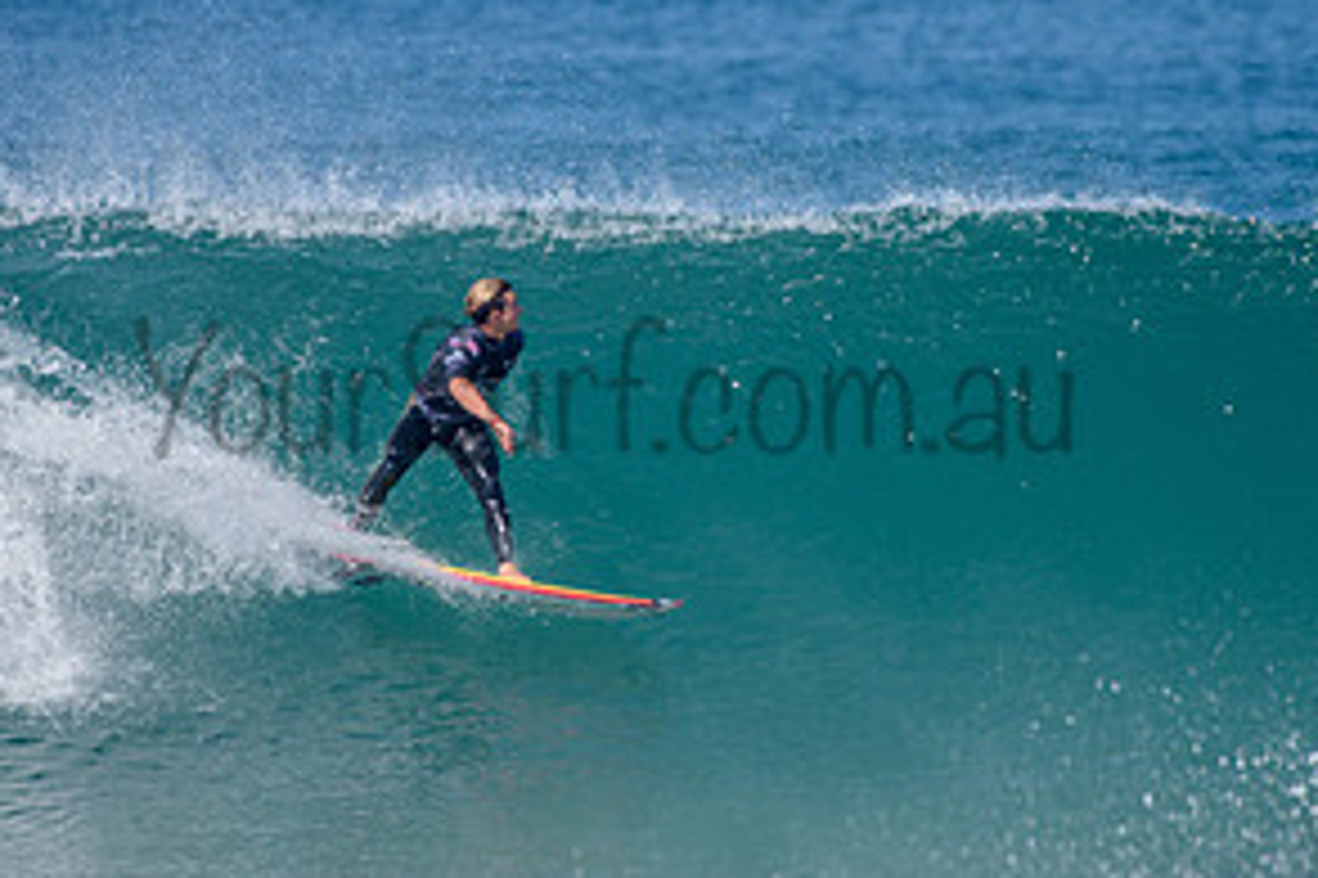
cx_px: 598
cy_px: 349
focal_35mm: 991
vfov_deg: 1.4
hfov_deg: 2.1
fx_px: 36260
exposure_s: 1/2000
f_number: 5.6
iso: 160
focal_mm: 500
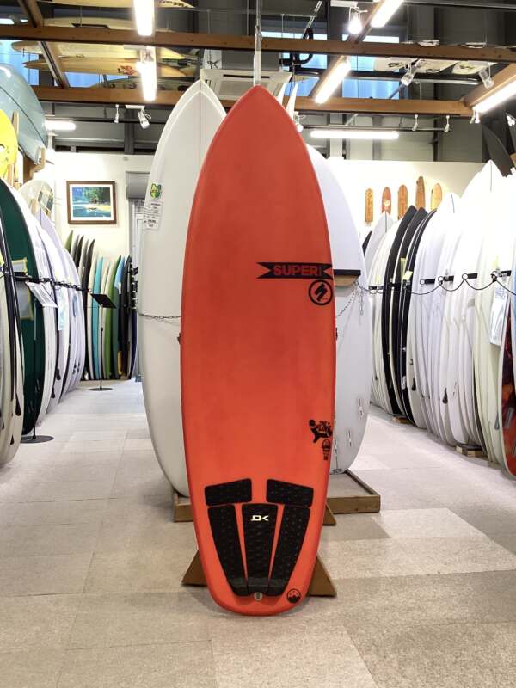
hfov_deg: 45.4
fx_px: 616
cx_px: 258
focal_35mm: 31
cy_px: 344
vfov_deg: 58.4
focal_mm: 3.3
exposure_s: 1/50
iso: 125
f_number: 2.4
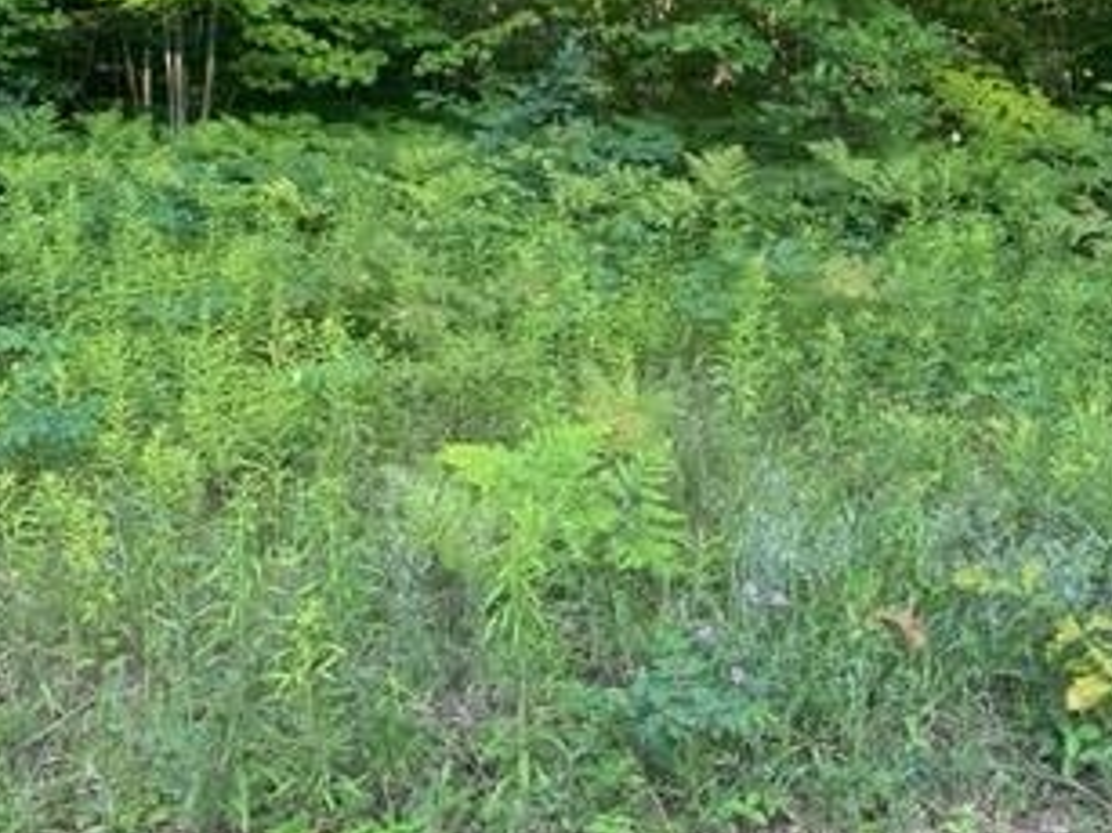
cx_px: 732
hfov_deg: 37.8
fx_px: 1606
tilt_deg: -2.2
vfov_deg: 28.1
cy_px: 105
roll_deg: +1.0
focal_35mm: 50
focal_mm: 6.86
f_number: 1.78
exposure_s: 1/172
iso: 80
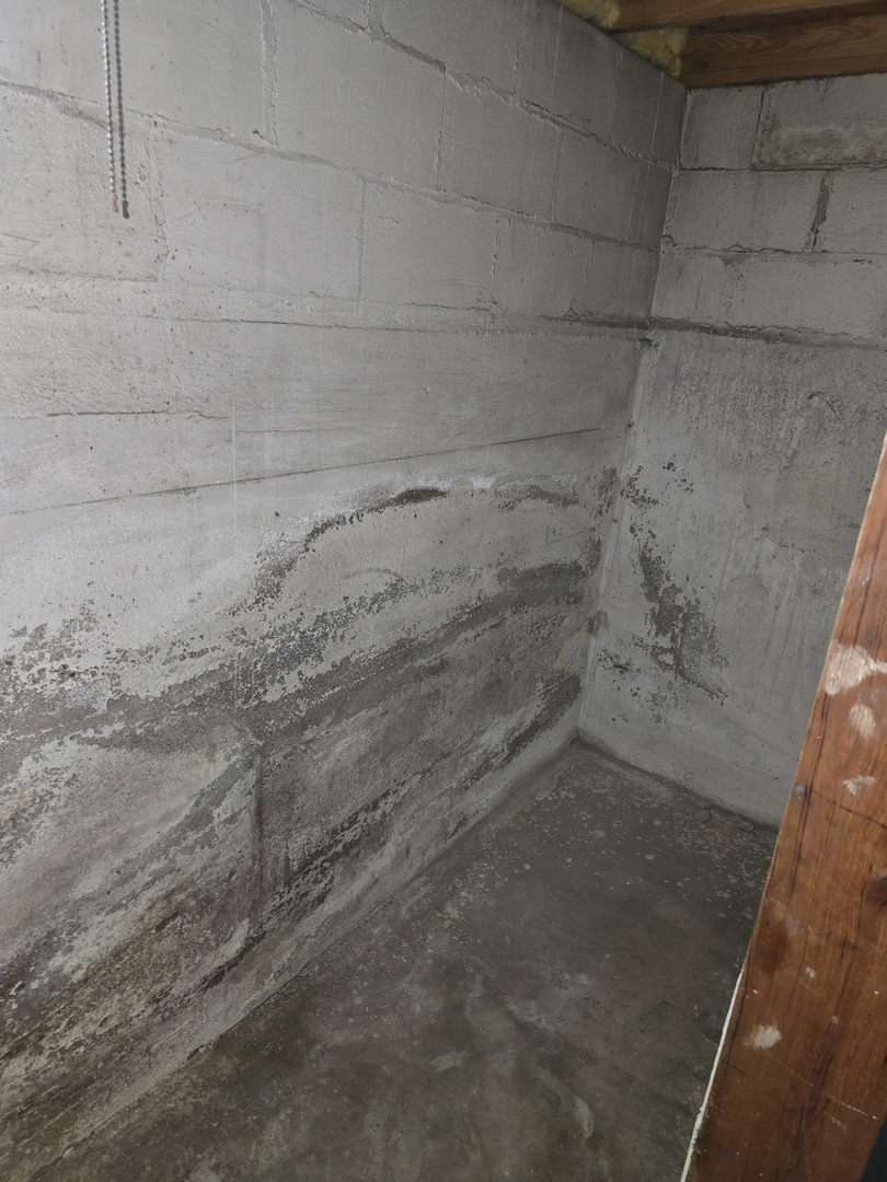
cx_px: 444
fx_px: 786
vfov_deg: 73.9
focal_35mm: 23
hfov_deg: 58.9
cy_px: 591
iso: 125
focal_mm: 6.3
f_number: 1.7
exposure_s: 1/21.7
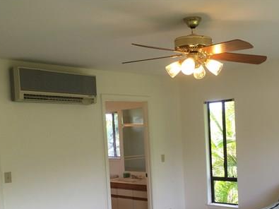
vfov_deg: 30.2
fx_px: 379
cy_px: 166
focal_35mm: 47
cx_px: 193
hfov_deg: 39.8
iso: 50
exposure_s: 1/120
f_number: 2.2
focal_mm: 4.15
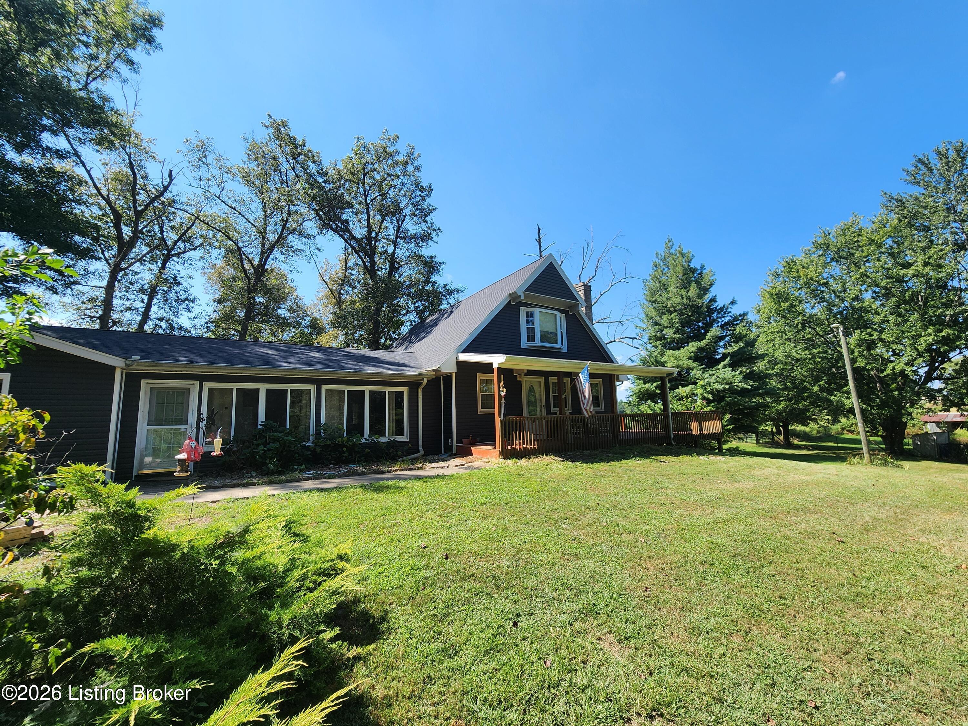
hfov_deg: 106.2
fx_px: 364
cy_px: 363
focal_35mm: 13
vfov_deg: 89.9
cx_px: 484
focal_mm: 2.2
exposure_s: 1/1027
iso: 50
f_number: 2.2
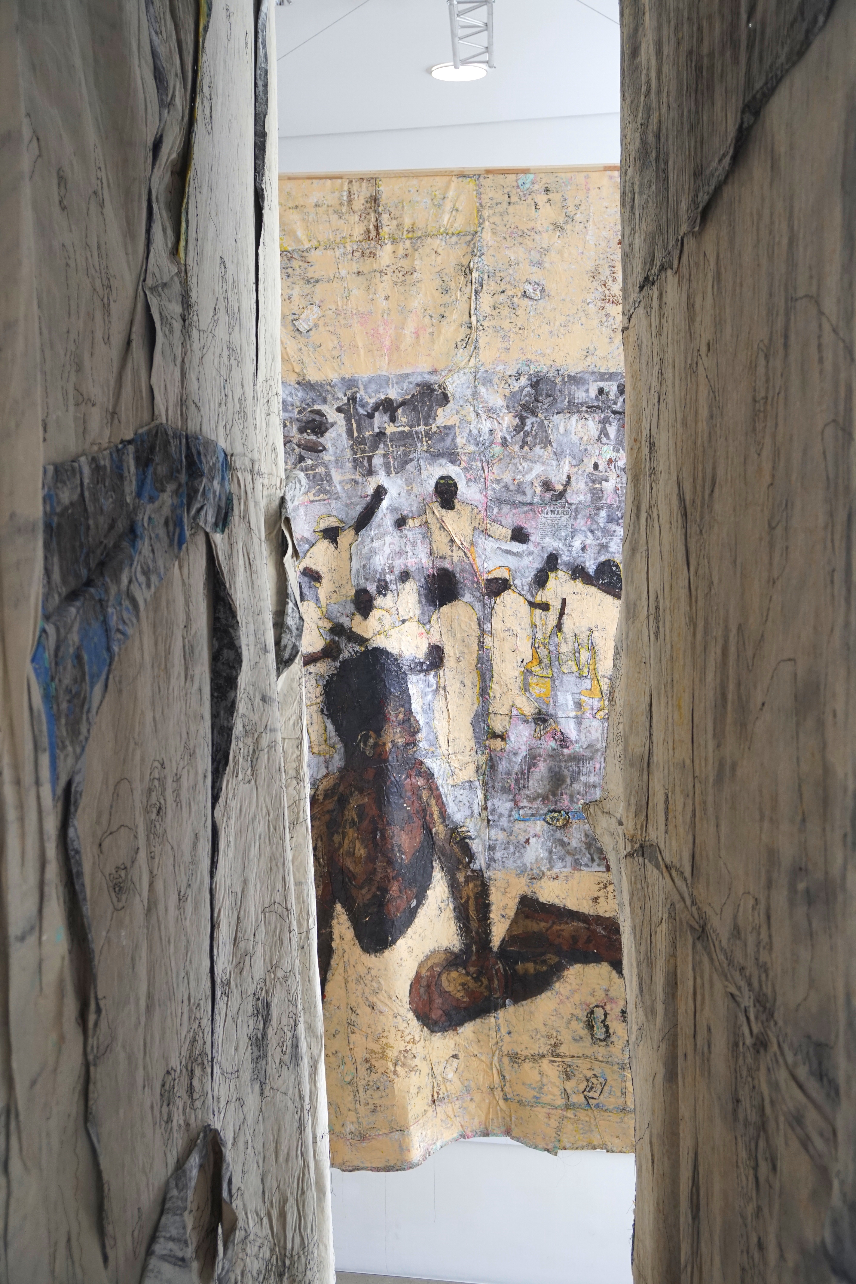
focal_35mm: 48
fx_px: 1712
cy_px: 642
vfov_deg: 41.1
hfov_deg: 28.1
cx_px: 428
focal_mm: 32
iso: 640
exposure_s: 1/160
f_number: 4
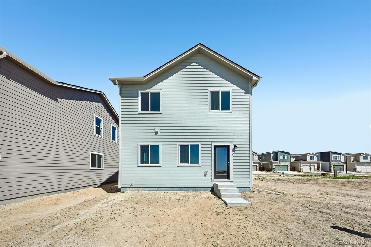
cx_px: 186
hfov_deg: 104.3
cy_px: 124
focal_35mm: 14
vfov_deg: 81.2
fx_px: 144
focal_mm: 14
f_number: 11
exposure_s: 1/100
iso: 64
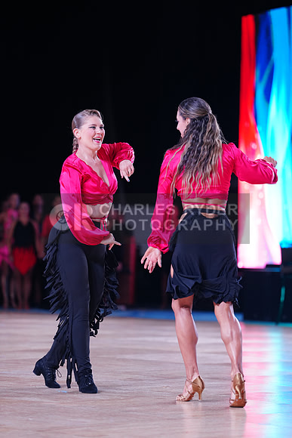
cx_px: 146
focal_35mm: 157
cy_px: 219
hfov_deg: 8.7
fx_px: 1909
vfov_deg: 13.1
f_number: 2.8
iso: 1600
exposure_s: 1/640
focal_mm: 157
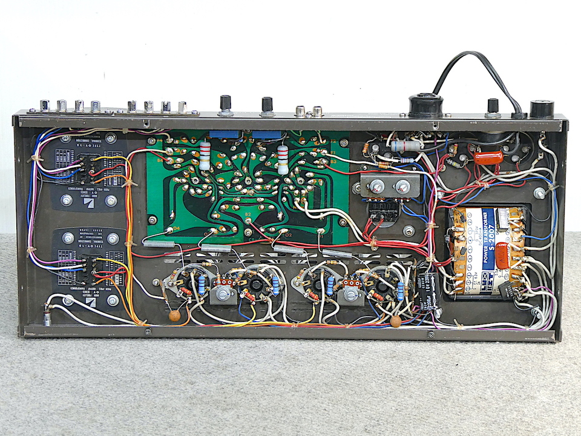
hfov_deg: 21.8
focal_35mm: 90
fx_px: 1511
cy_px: 218
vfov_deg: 16.4
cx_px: 290
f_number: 4.9
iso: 200
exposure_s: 1/8
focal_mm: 16.1
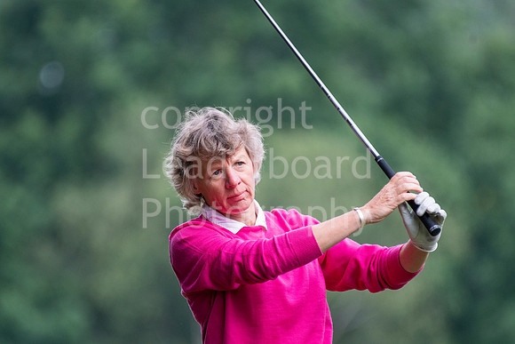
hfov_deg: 2.7
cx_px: 258
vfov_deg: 1.8
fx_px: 10731
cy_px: 172
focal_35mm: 750
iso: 1250
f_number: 5.6
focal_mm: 500
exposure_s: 1/1000
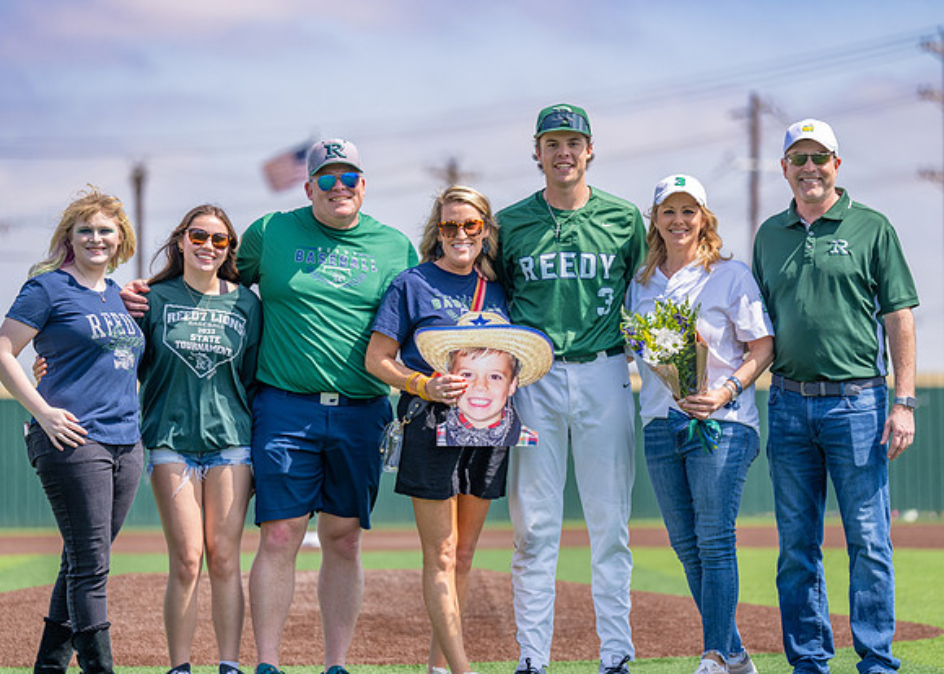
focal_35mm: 152
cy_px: 337
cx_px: 448
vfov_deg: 9.4
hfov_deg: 13.2
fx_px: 4078
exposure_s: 1/1600
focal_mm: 144
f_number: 2.8
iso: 100
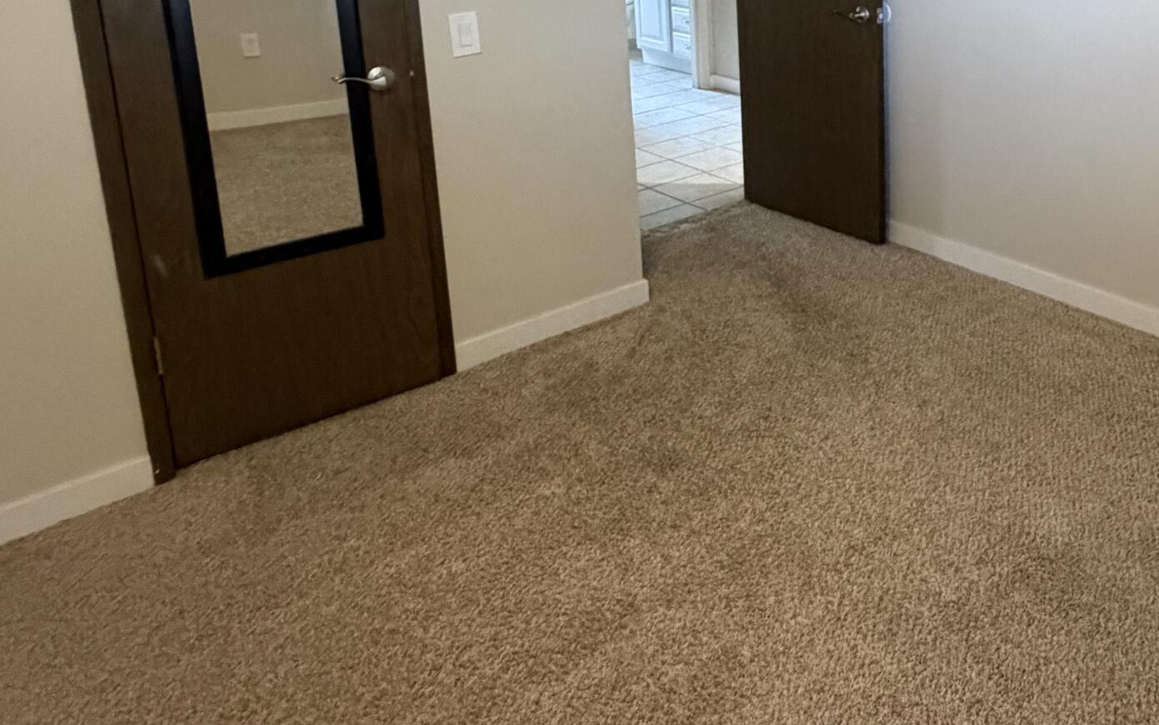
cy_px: 44
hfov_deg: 54.1
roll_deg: -0.6
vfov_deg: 36.5
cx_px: 983
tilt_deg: -11.4
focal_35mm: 32
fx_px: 1011
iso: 800
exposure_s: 1/60
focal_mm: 2.22
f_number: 2.2
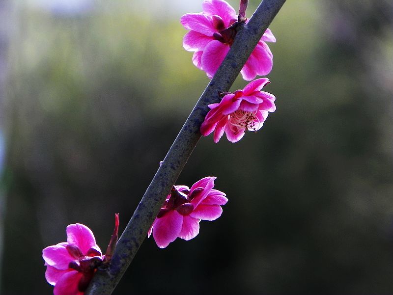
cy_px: 148
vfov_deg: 8.1
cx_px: 196
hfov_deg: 10.7
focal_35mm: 184
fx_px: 2090
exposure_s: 1/160
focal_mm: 32.7
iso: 100
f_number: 4.5
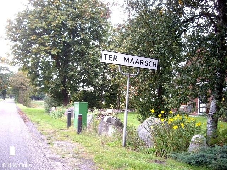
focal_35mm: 38
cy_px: 85
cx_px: 114
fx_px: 249
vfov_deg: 37.7
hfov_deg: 49.0
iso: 100
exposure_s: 1/60
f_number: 2.8
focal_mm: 7.9
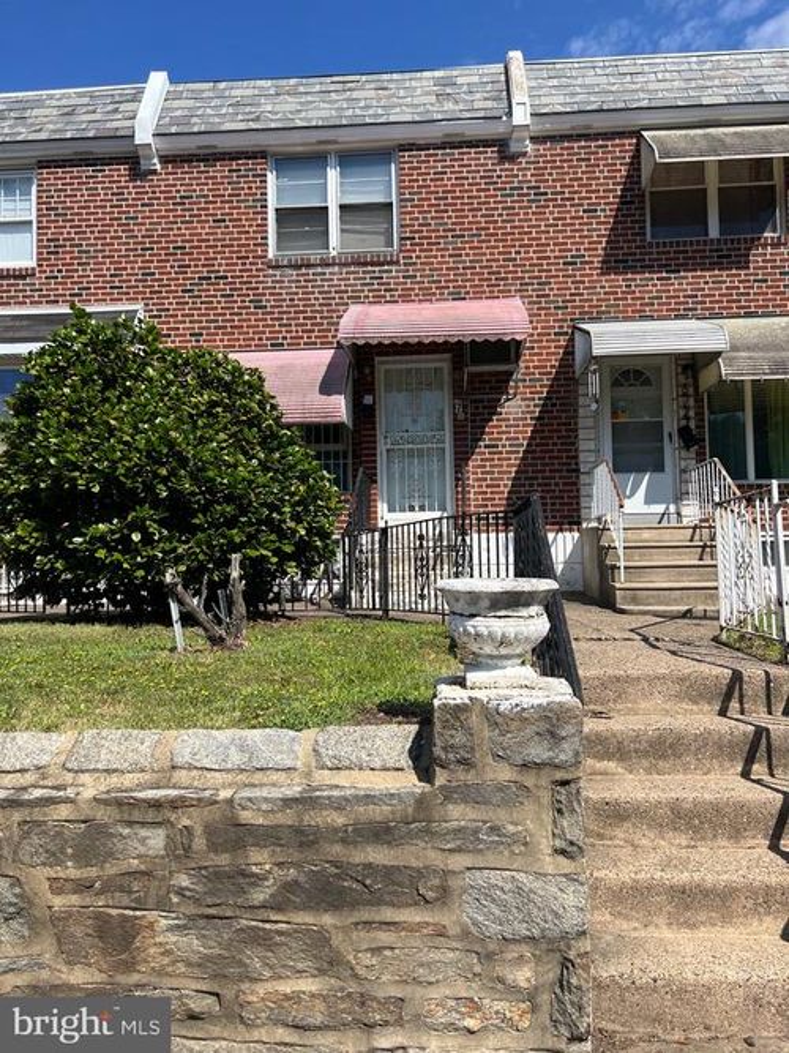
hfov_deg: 53.0
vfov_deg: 67.3
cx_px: 394
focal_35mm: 26
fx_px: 790
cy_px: 526
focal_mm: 5.7
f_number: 1.5
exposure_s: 1/4444
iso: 50
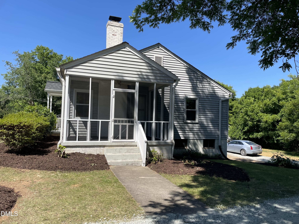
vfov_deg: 53.1
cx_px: 150
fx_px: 225
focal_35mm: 26
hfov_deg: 67.3
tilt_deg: +1.6
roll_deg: -1.5
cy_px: 112
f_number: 1.6
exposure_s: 1/2817
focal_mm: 4.2
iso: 32
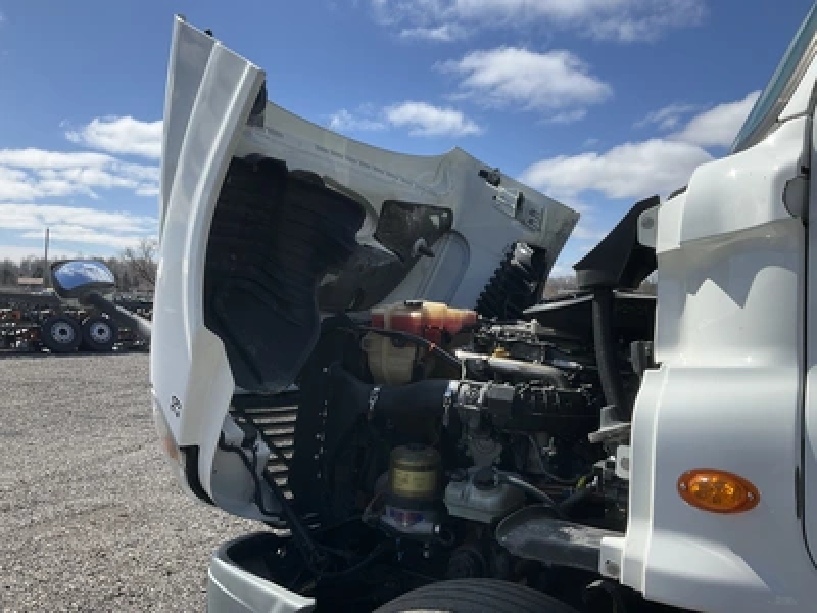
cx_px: 408
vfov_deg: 48.2
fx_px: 684
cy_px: 306
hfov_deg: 61.7
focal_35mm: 29
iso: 25
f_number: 1.8
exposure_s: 1/2141
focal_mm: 3
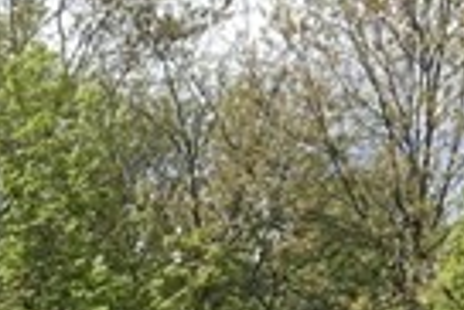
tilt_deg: +2.3
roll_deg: -2.6
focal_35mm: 227
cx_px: -914
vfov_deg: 5.8
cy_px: 746
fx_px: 2929
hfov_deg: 7.9
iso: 25
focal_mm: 4.15
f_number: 2.2
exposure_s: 1/1131
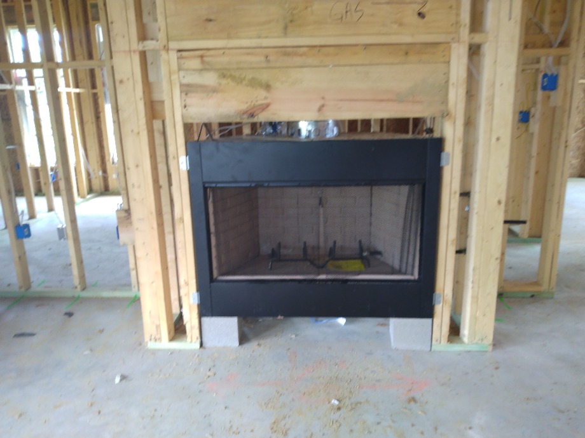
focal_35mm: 20
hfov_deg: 81.7
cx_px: 292
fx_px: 338
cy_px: 219
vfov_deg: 66.0
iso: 203
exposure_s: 1/30
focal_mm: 3.54
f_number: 2
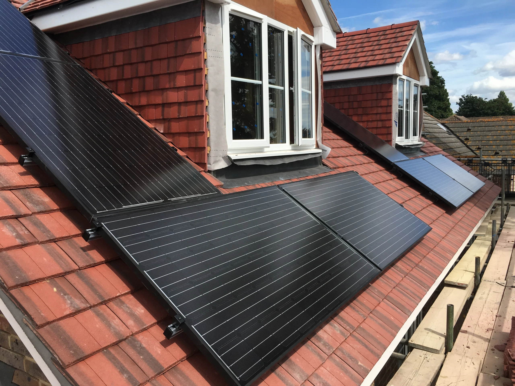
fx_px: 431
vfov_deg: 48.2
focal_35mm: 29
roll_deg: +1.0
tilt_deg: -5.2
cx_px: 258
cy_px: 193
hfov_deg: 61.7
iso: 25
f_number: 2.2
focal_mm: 4.15
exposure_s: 1/1399
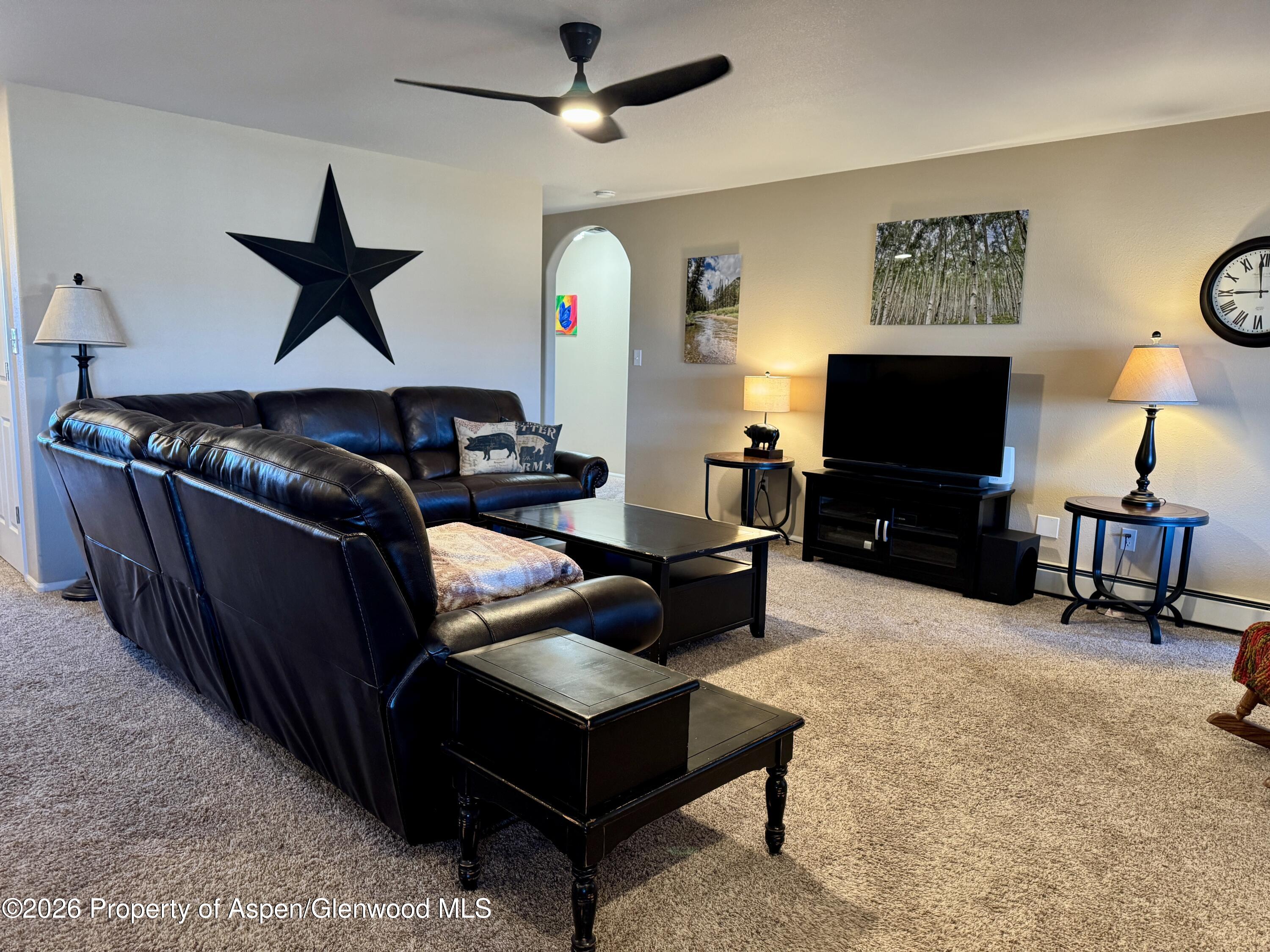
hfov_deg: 71.6
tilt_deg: -8.9
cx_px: 635
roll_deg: -1.4
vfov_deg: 56.8
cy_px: 476
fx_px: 881
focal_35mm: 24
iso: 320
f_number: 1.78
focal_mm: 6.76
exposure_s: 1/60
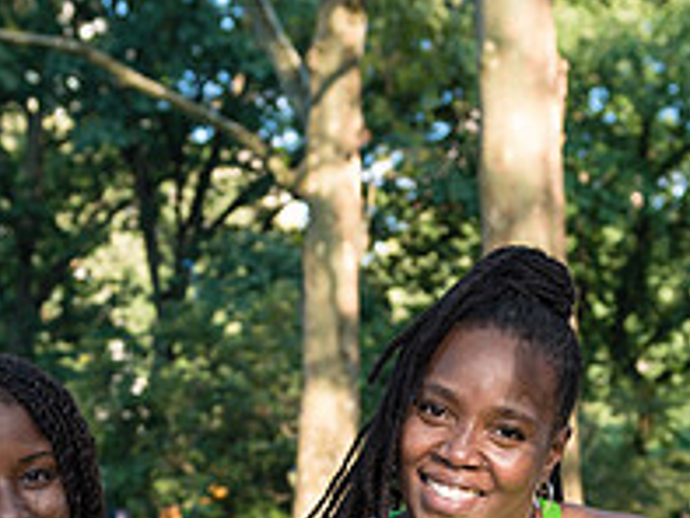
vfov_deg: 14.0
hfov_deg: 19.2
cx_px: 397
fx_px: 2034
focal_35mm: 102
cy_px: 658
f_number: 4
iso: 200
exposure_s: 1/200
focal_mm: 32
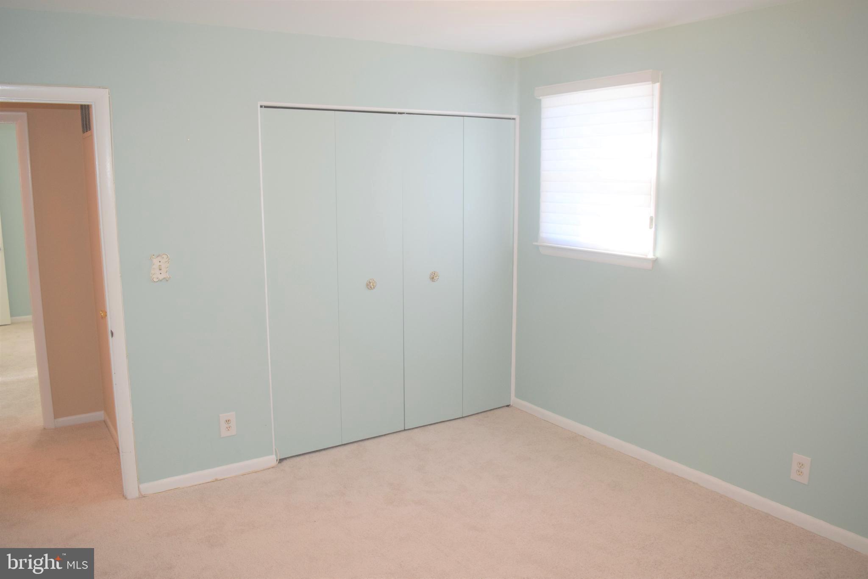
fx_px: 868
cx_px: 434
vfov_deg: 36.9
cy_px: 290
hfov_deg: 53.1
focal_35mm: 36
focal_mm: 24
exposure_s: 1/125
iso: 640
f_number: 5.6
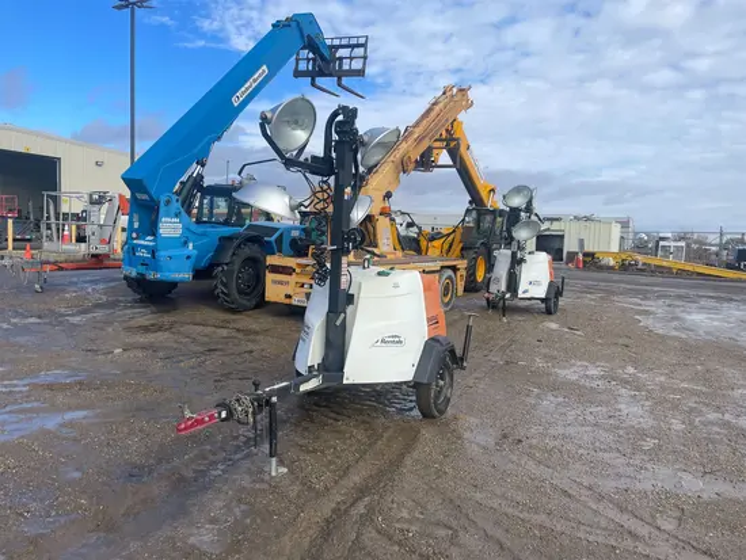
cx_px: 373
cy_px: 280
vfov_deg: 53.1
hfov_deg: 67.3
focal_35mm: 26
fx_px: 561
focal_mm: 4.2
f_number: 1.6
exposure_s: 1/2959
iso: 32
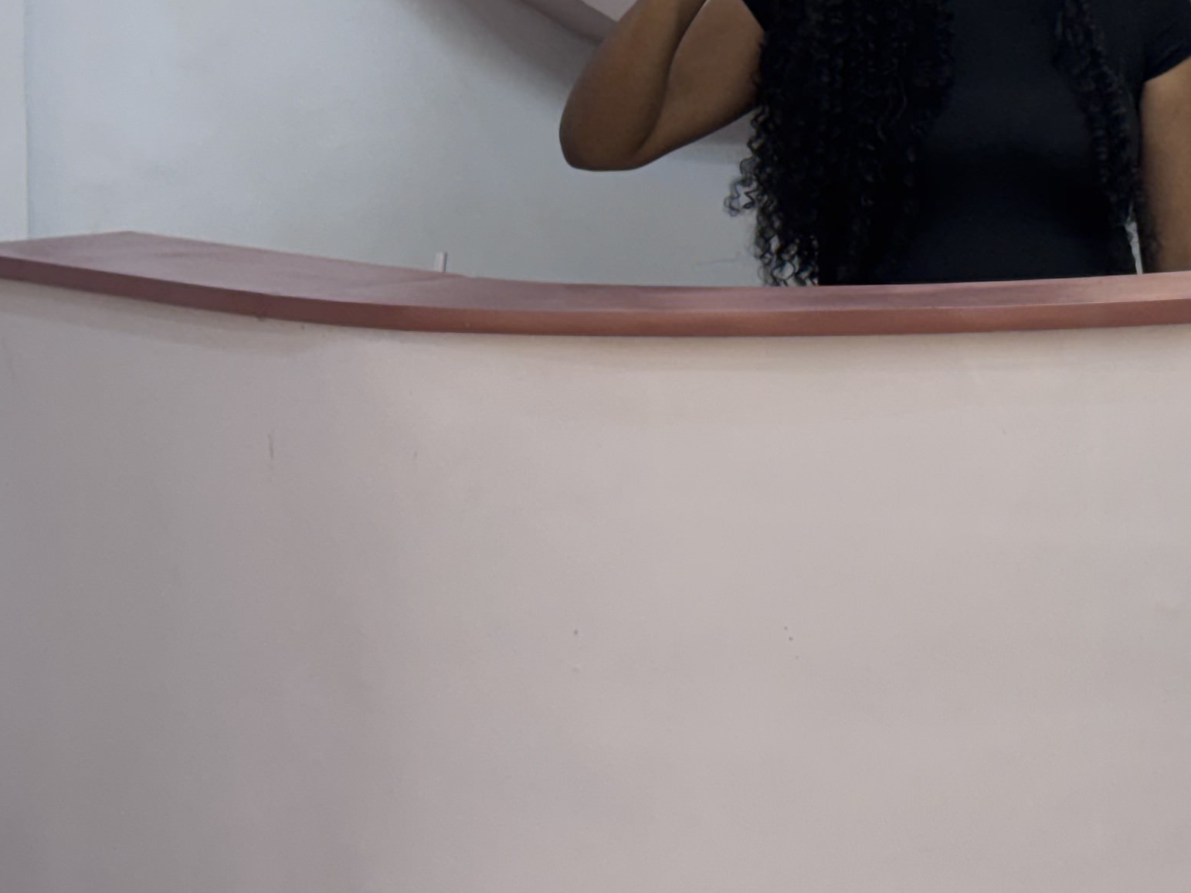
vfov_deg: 10.7
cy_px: -182
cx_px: 1092
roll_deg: +0.6
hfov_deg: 14.4
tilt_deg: -0.9
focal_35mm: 136
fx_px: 4678
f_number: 1.6
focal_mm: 5.96
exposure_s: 1/50
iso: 32
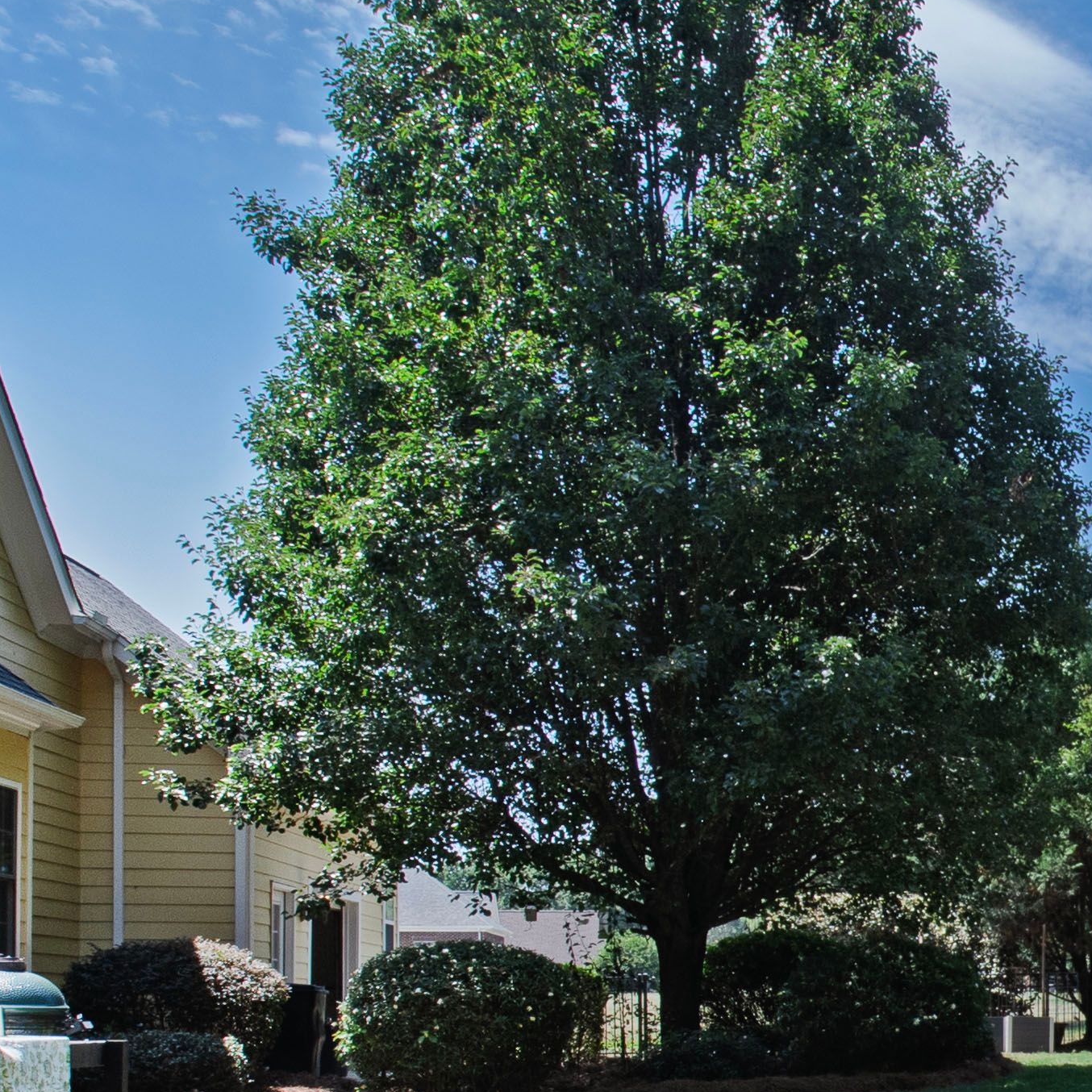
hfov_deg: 27.1
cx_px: 1452
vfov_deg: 31.6
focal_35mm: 52
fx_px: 1856
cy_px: 934
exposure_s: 1/200
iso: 100
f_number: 8
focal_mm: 10
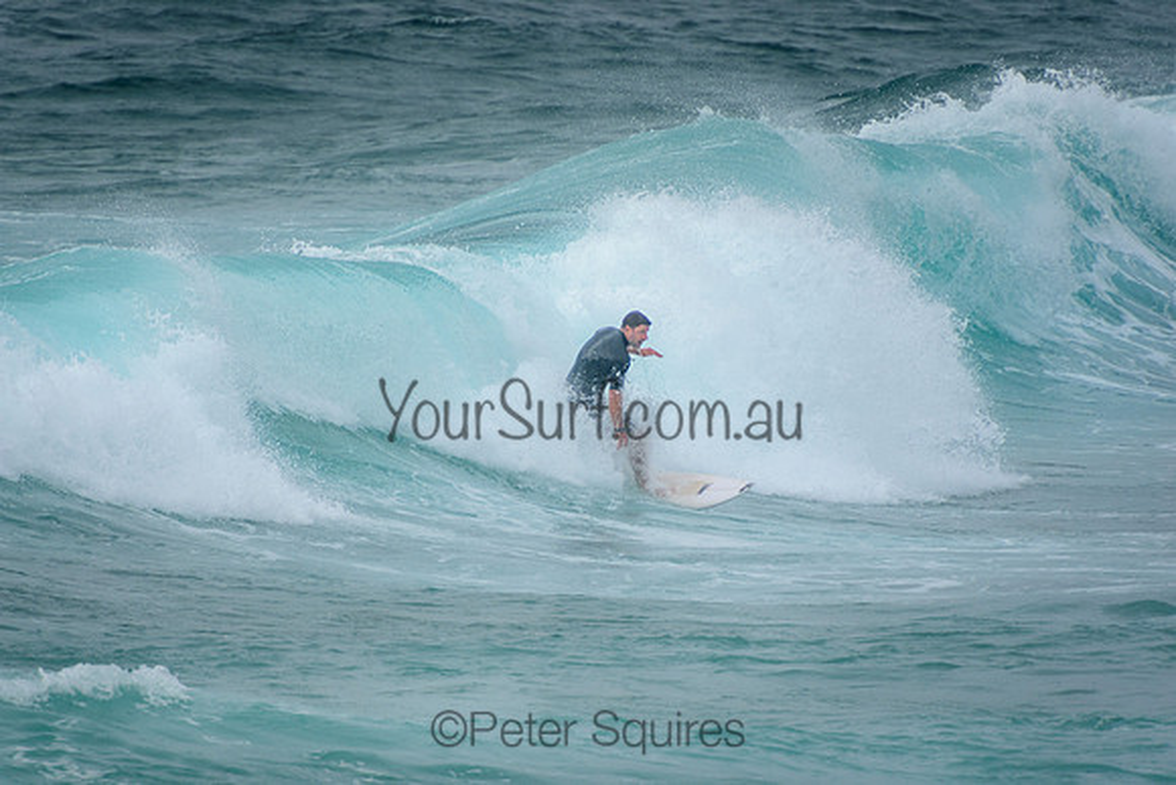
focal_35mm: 600
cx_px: 588
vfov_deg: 2.3
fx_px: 19604
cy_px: 392
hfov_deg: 3.4
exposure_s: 1/2000
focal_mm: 400
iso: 360
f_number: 5.6
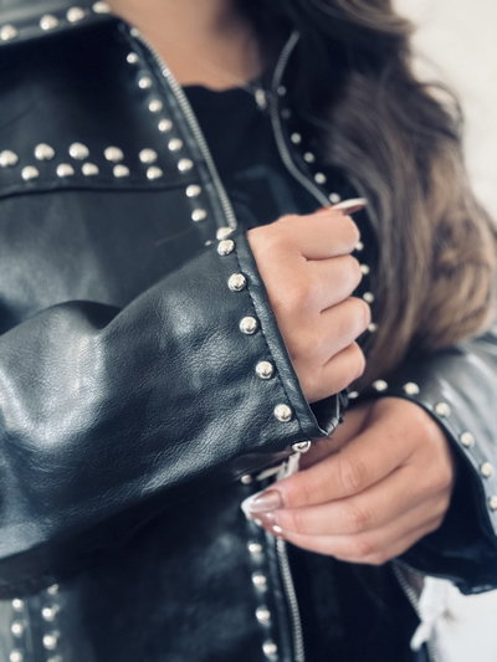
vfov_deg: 60.0
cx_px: 248
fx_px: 574
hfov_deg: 46.8
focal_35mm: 30
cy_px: 331
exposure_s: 1/27
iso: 640
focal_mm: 2.69
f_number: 1.9
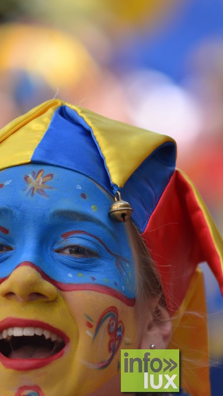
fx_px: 3361
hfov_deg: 3.8
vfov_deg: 6.7
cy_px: 197
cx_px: 150
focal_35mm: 320
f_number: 2.8
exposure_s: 1/400
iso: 100
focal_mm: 135
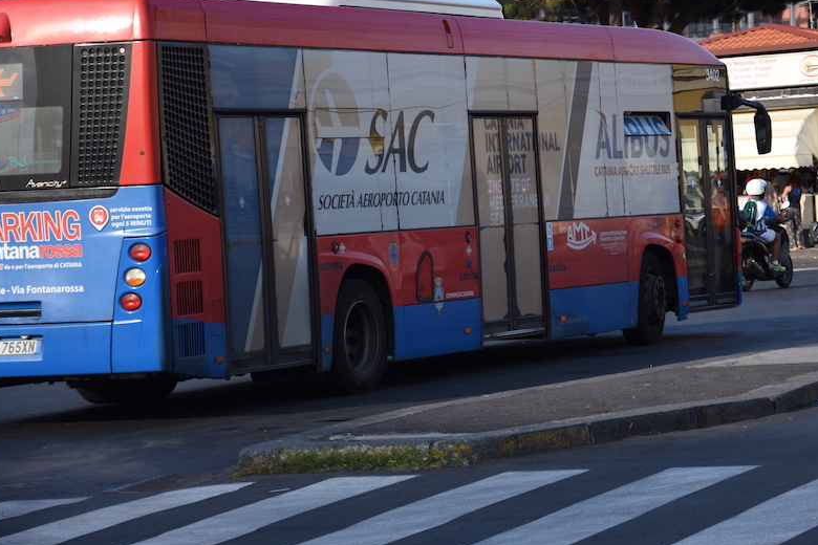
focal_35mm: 148
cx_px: 522
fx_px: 3355
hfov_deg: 13.9
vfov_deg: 9.3
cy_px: 194
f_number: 5.6
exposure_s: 1/200
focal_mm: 75
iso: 100
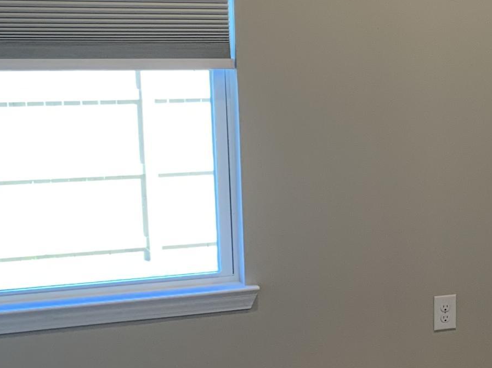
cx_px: 738
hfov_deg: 19.6
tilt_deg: -10.4
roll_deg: -1.1
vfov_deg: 17.0
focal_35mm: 87
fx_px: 1236
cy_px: 206
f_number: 1.8
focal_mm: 4.25
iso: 64
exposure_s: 1/60
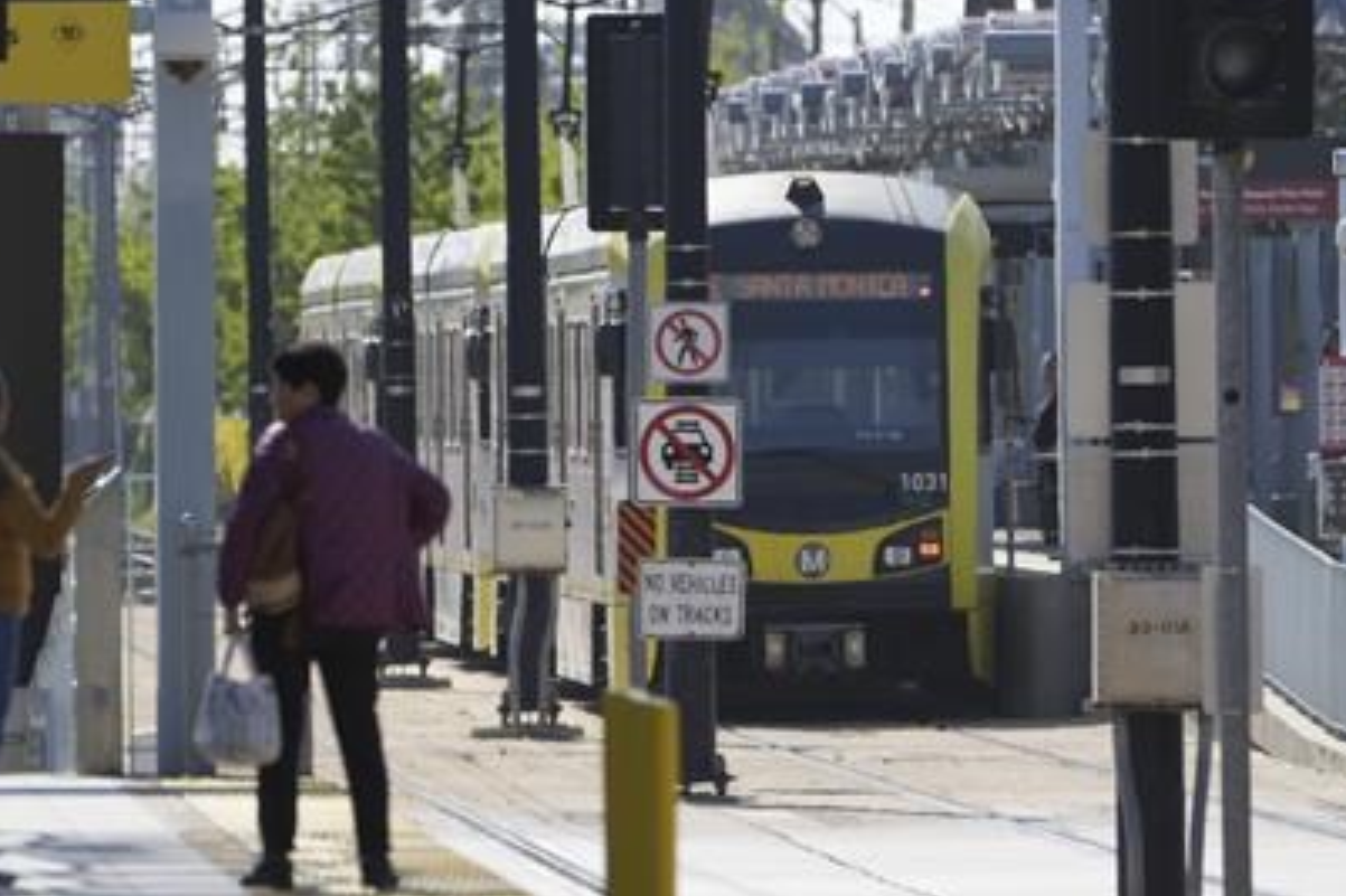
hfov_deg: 3.2
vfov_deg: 2.1
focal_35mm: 648
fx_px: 24217
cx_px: 873
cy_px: 448
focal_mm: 400
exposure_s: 1/500
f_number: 9
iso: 250
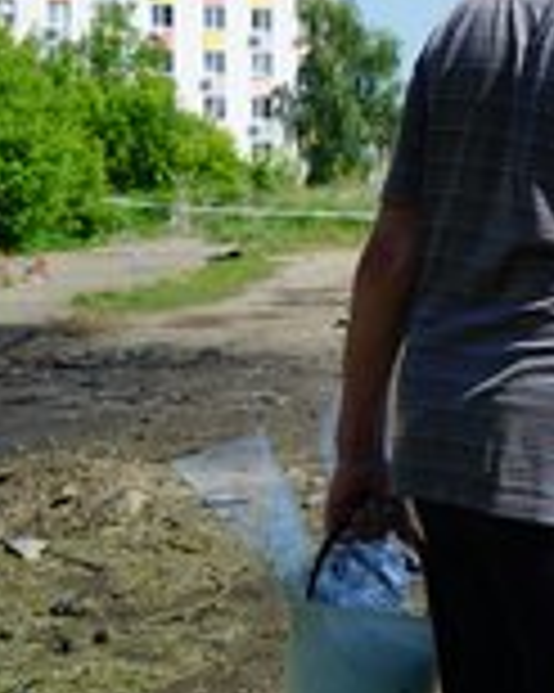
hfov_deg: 14.3
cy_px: 245
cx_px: 860
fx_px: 2052
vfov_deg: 19.1
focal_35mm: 100
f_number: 14
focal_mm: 41
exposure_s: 1/80
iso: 100
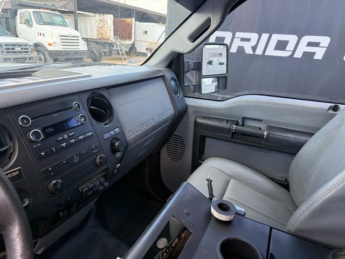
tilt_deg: -19.1
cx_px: 172
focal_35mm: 24
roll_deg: -4.0
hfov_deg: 71.6
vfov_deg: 56.8
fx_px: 239
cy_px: 130
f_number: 1.78
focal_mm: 6.76
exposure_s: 1/208
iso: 125
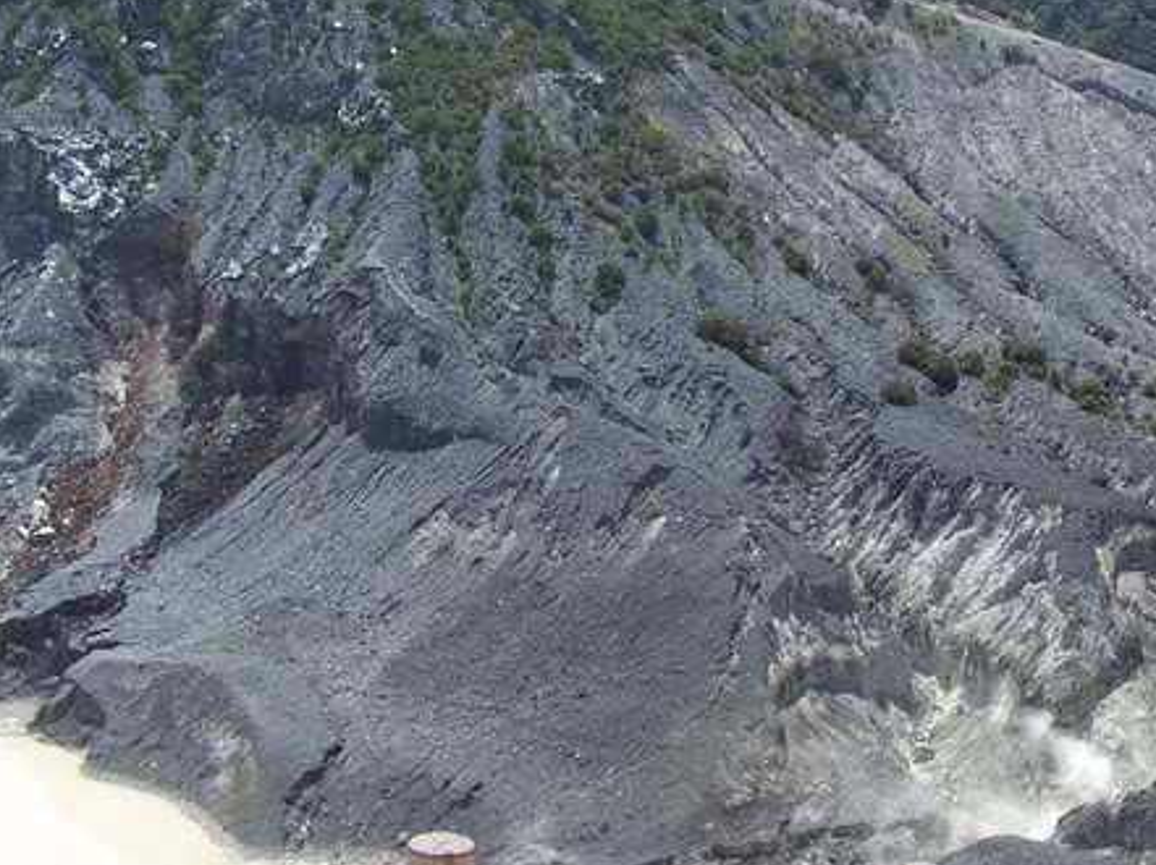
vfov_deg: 21.2
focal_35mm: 69
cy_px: 309
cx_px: 747
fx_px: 2302
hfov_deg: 28.0
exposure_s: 1/500
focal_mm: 6.3
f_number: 4
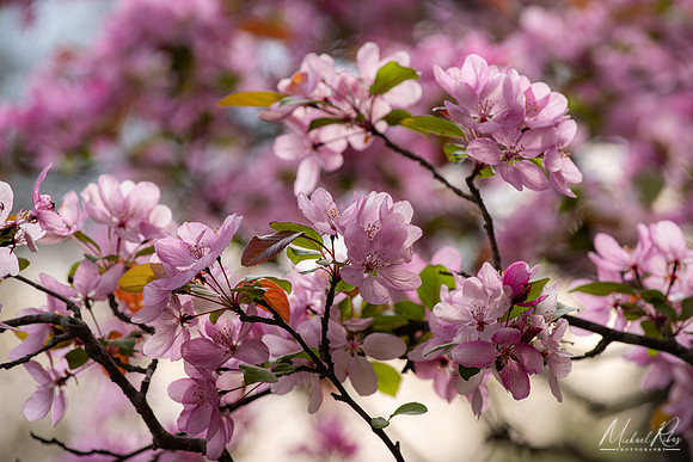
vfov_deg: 6.9
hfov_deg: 10.3
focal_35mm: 200
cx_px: 346
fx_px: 3851
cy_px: 231
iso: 100
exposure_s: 1/80
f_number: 8
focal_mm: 200
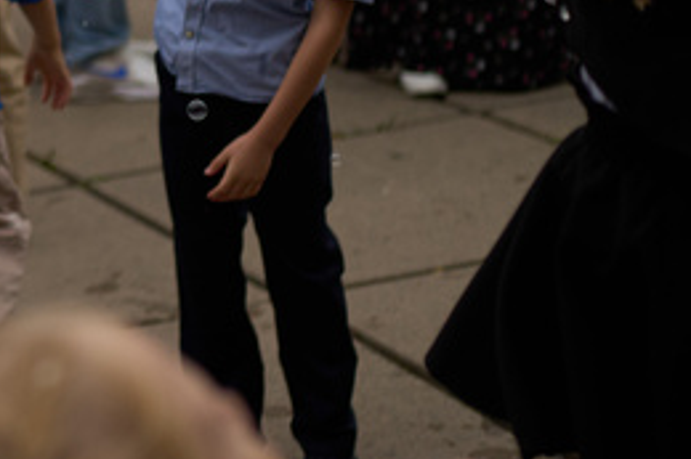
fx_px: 2647
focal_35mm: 138
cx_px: -348
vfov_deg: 9.8
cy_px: -61
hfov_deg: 13.9
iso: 200
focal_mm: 35
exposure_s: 1/4000
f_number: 1.4
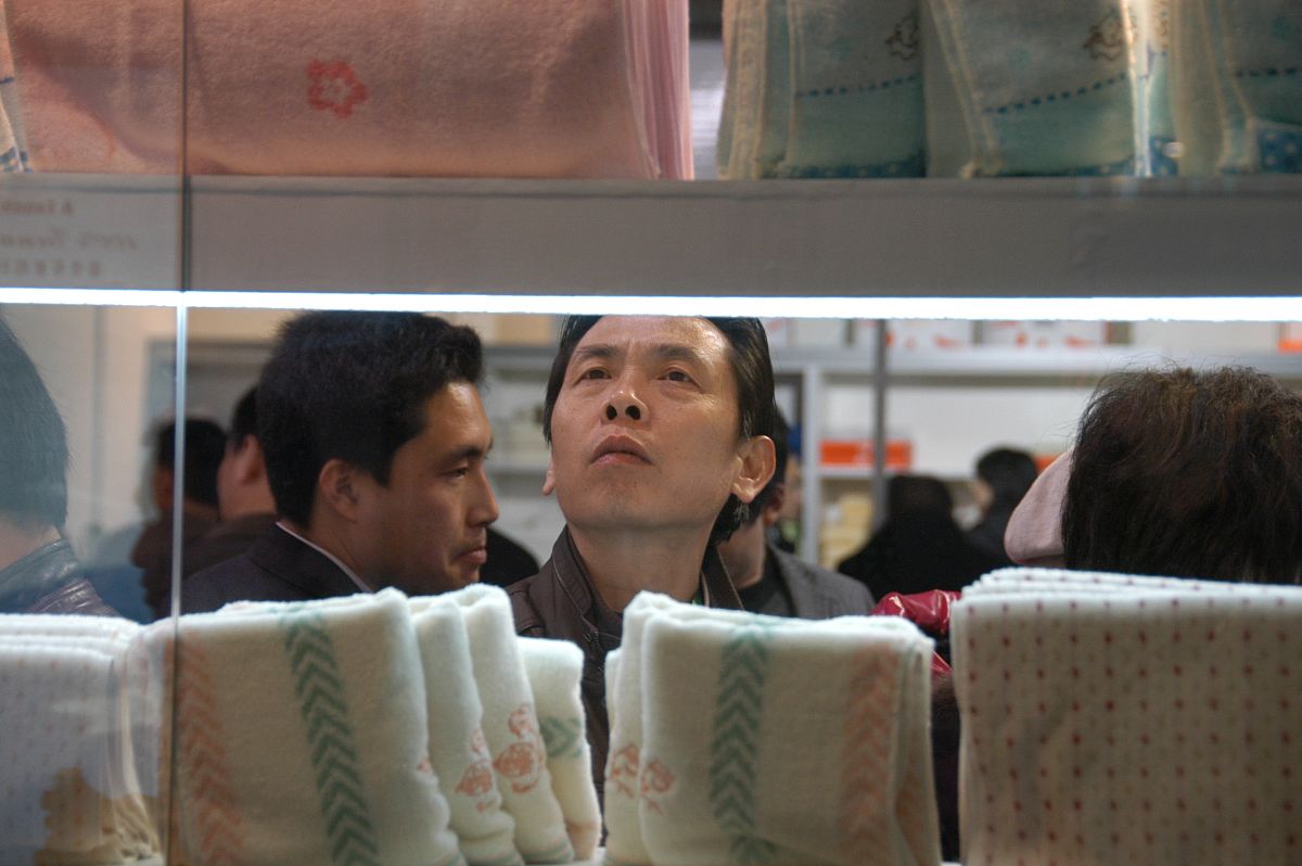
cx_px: 651
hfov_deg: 18.2
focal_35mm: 112
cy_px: 433
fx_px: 4065
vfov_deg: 12.2
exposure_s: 1/80
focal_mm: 75
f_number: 5.3
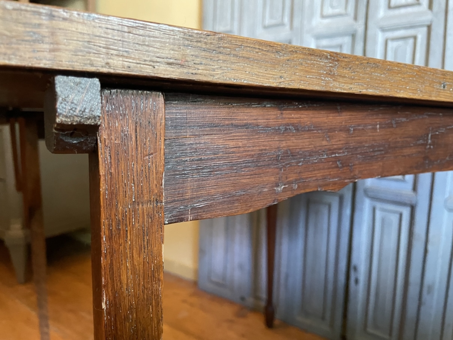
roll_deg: +0.2
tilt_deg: -7.9
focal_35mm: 26
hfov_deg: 67.3
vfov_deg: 53.1
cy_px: 170
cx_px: 226
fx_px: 340
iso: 500
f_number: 1.6
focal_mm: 4.2
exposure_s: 1/33
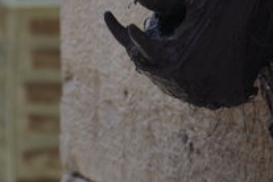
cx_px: -146
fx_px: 2813
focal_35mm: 371
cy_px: -112
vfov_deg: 3.7
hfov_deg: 5.5
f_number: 5.6
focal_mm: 64
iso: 100
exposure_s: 1/80
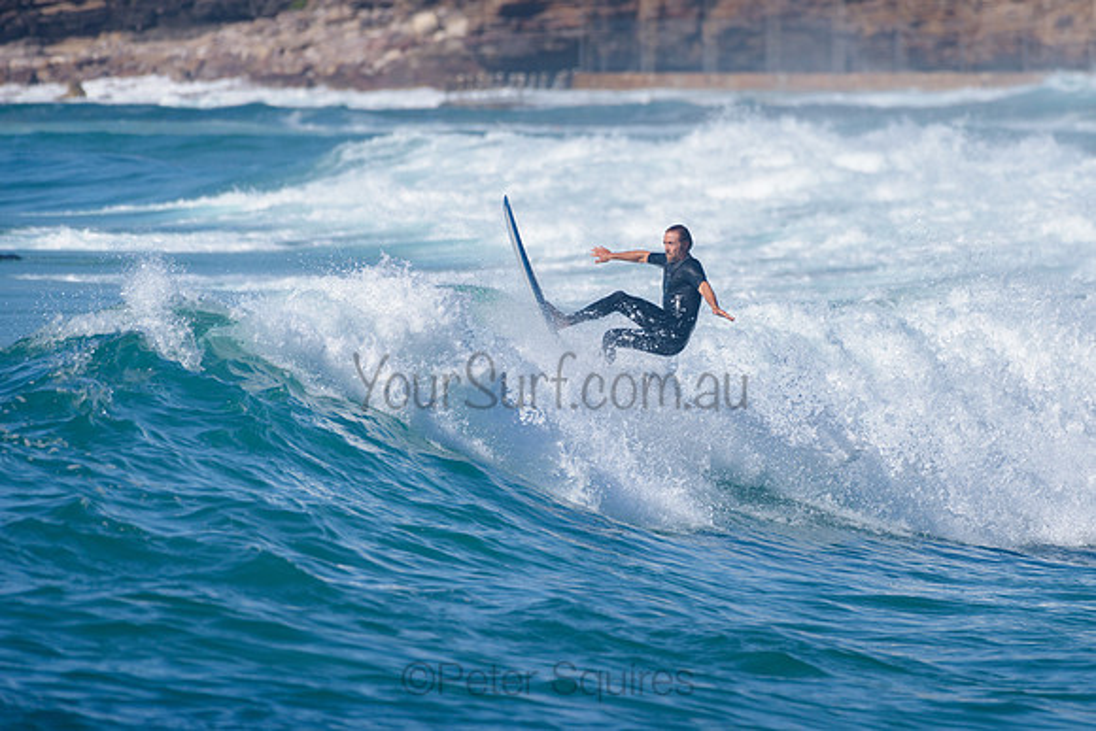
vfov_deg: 2.2
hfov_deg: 3.4
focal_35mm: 613
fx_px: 18660
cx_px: 672
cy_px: 292
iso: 140
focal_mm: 500
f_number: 5.6
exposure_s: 1/2000
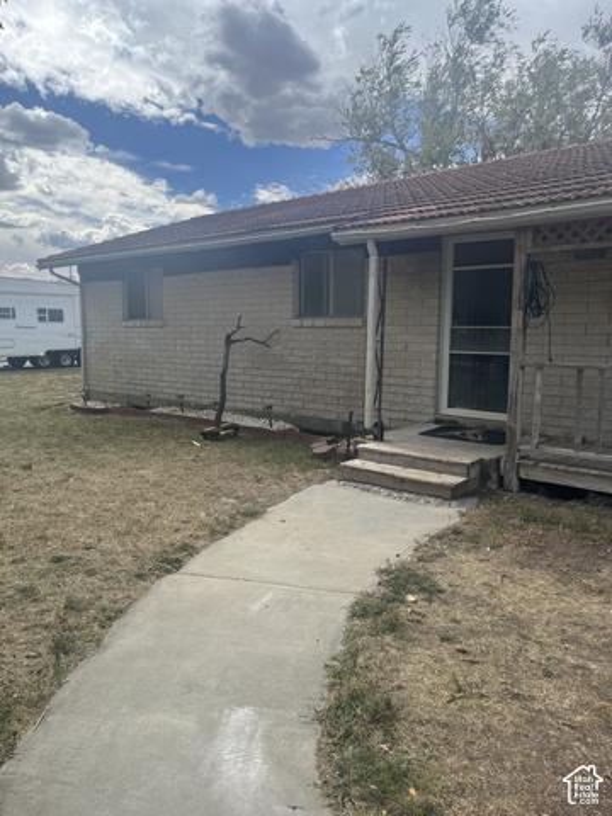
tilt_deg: -7.2
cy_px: 408
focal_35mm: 26
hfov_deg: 53.1
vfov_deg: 67.3
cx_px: 306
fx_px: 613
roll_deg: -0.2
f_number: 1.6
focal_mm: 5.1
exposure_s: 1/3049
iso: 50
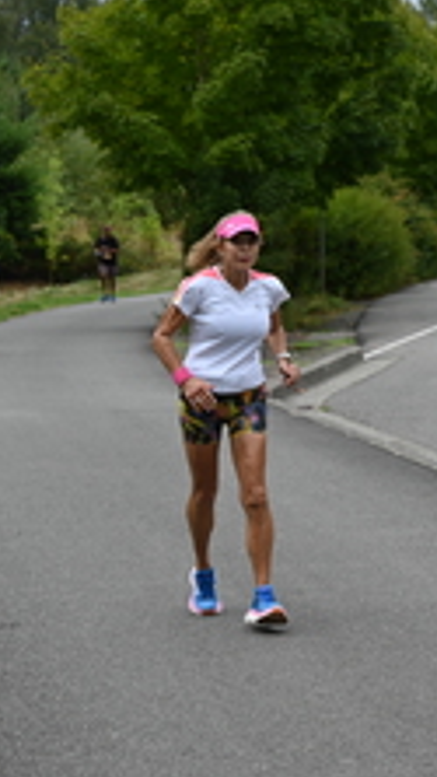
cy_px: 303
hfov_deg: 9.3
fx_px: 2614
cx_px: 682
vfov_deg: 16.9
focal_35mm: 127
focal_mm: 49
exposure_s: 1/250
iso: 100
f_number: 5.6
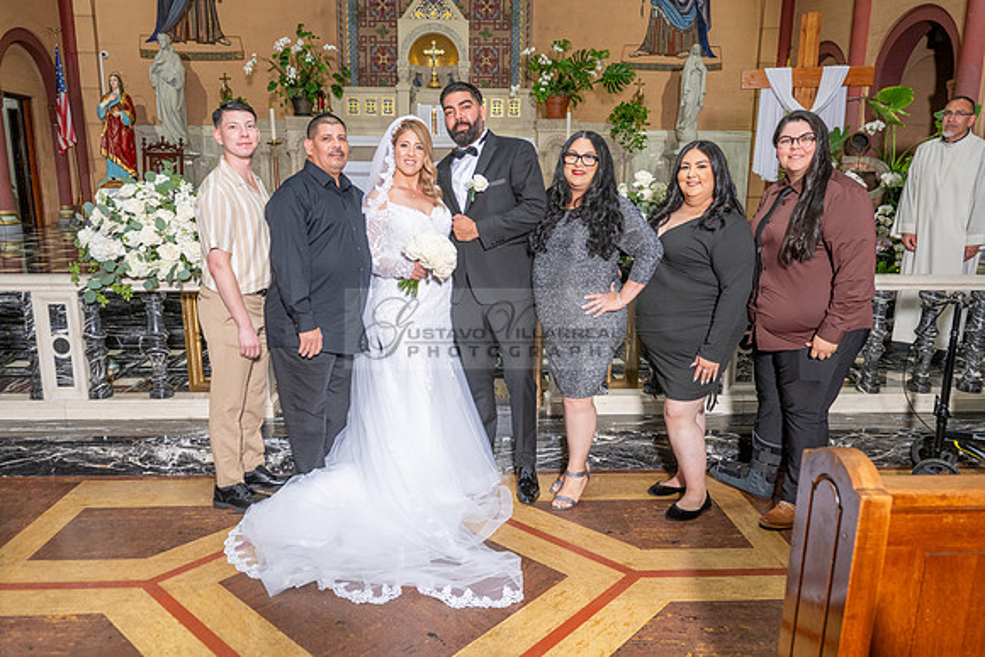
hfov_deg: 70.5
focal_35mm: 25
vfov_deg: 50.6
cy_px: 333
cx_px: 474
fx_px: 696
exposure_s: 1/200
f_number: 4
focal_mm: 24
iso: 800
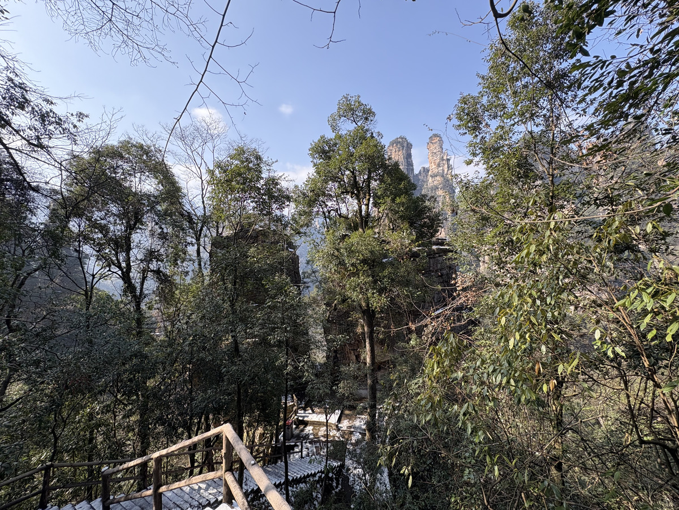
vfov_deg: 85.7
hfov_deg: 102.1
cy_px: 255
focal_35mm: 14
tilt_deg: +0.3
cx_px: 340
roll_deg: +0.5
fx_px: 275
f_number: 2.2
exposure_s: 1/456
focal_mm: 2.22
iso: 64
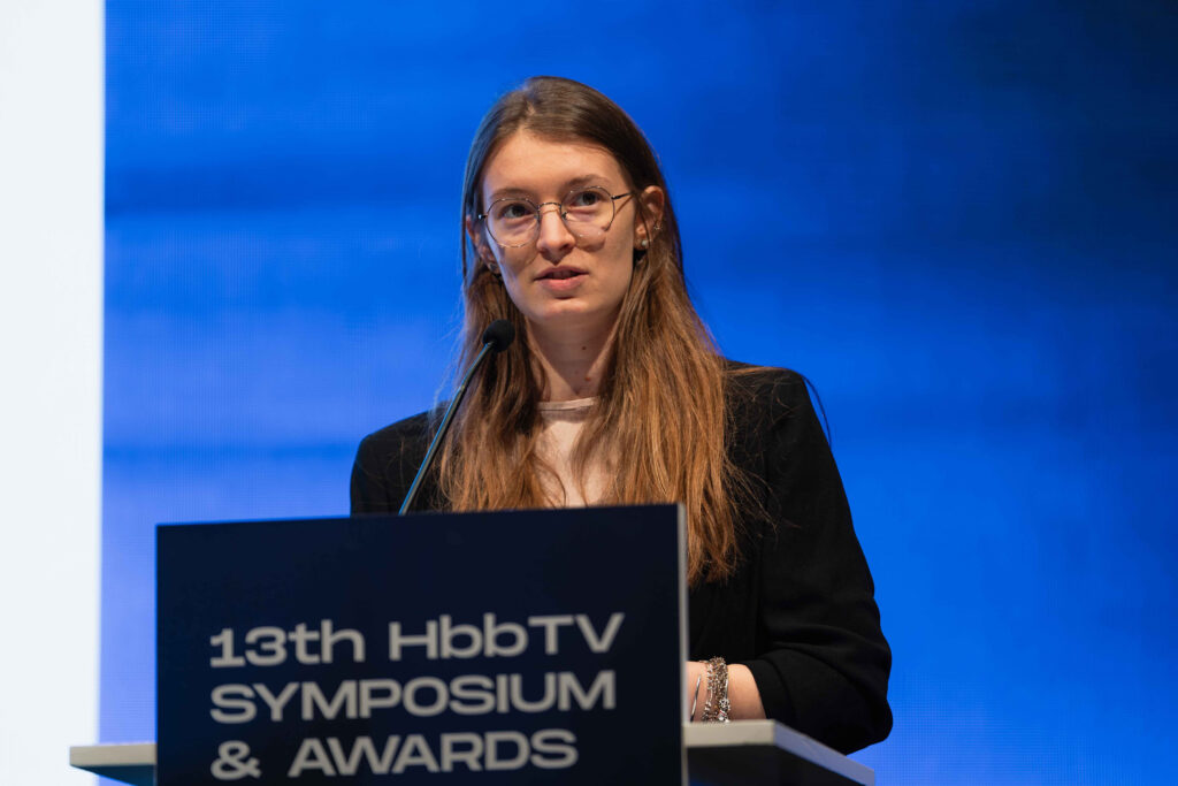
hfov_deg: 10.3
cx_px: 589
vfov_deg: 6.9
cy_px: 393
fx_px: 6545
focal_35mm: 200
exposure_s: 1/80
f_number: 2.8
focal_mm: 200
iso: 200
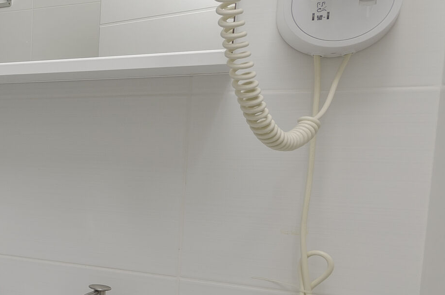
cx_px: -188
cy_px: 184
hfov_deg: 29.8
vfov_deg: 29.0
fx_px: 568
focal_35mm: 46
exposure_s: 1/80
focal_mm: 10
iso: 100
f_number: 9
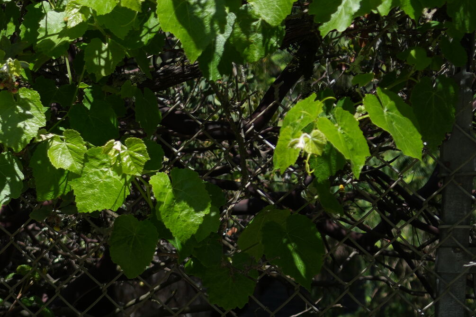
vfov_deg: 6.2
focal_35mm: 215
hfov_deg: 9.2
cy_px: 677
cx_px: -349
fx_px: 2843
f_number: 4.5
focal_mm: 50
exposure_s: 1/640
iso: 160
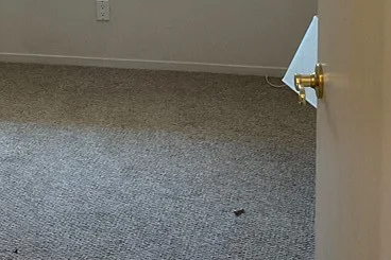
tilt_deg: -10.8
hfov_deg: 24.0
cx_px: 118
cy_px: -51
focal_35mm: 84
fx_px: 912
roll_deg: +1.4
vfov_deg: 15.6
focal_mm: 3
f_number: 1.8
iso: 80
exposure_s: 1/60
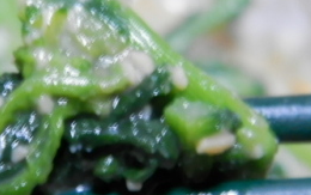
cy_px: 117
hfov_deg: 12.5
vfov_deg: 7.9
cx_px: 97
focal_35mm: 167
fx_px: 1417
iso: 400
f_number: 4.2
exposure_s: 1/5
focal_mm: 14.6
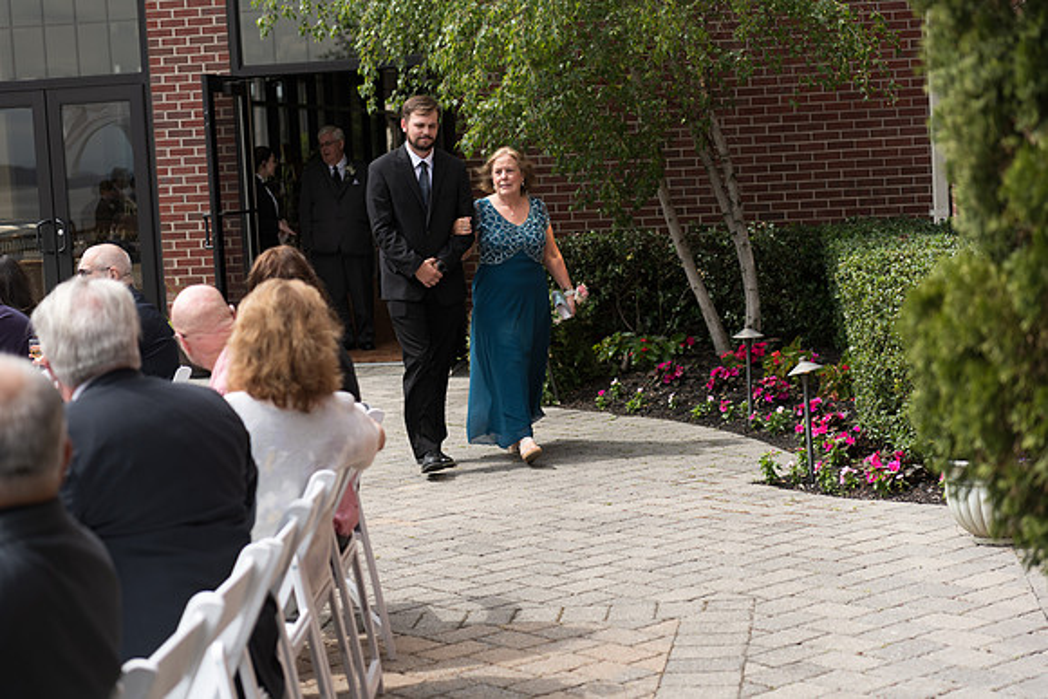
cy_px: 350
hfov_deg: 28.8
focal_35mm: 70
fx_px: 2038
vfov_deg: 19.5
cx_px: 524
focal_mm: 70
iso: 64
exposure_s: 1/640
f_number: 2.8
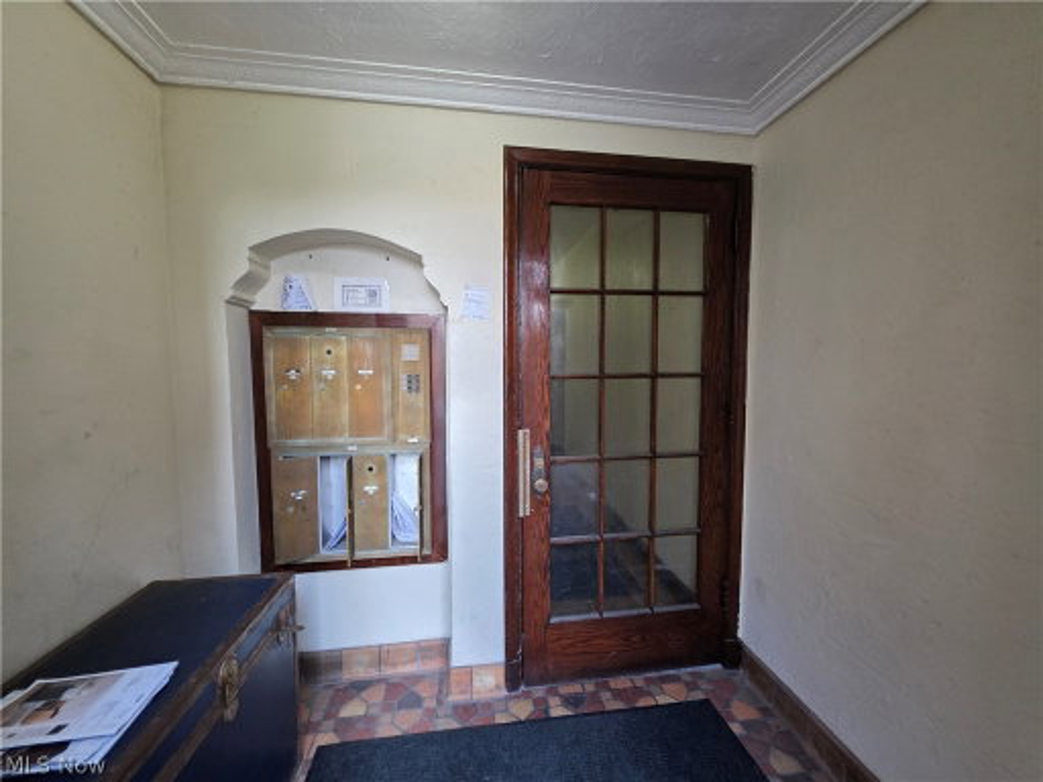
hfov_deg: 106.2
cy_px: 391
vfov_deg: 89.9
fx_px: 392
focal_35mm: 13
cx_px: 522
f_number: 1.9
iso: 250
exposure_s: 1/120
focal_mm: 2.2
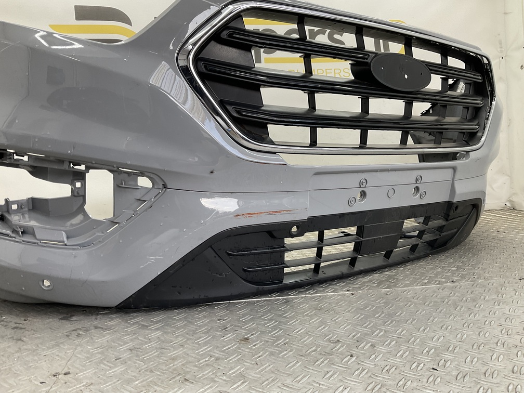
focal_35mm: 29
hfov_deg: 61.7
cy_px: 196
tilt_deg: -4.8
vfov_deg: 48.2
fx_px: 439
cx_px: 262
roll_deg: +1.8
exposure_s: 1/100
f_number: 1.8
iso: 32
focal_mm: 3
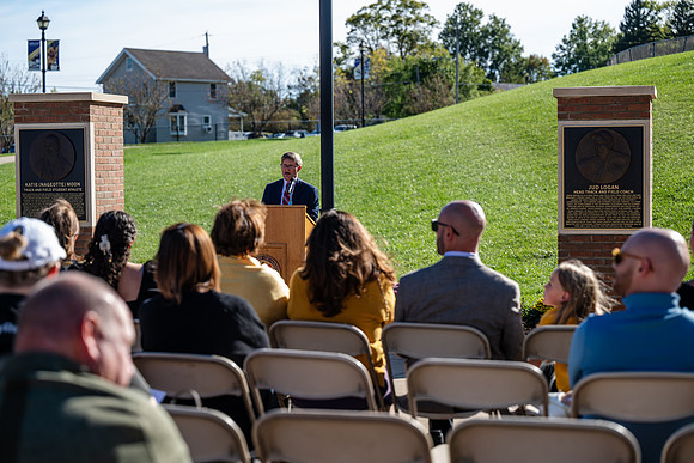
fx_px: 1350
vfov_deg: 19.5
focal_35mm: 70
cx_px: 347
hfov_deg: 28.8
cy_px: 232
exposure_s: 1/400
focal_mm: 70
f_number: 3.2
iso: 40
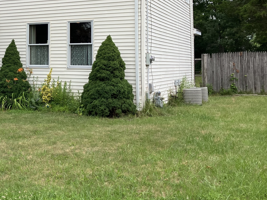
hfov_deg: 36.4
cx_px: 58
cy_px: 39
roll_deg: -1.2
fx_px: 393
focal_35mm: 51
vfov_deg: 27.9
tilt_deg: +2.6
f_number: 1.8
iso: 32
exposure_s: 1/1156
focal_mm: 3.99
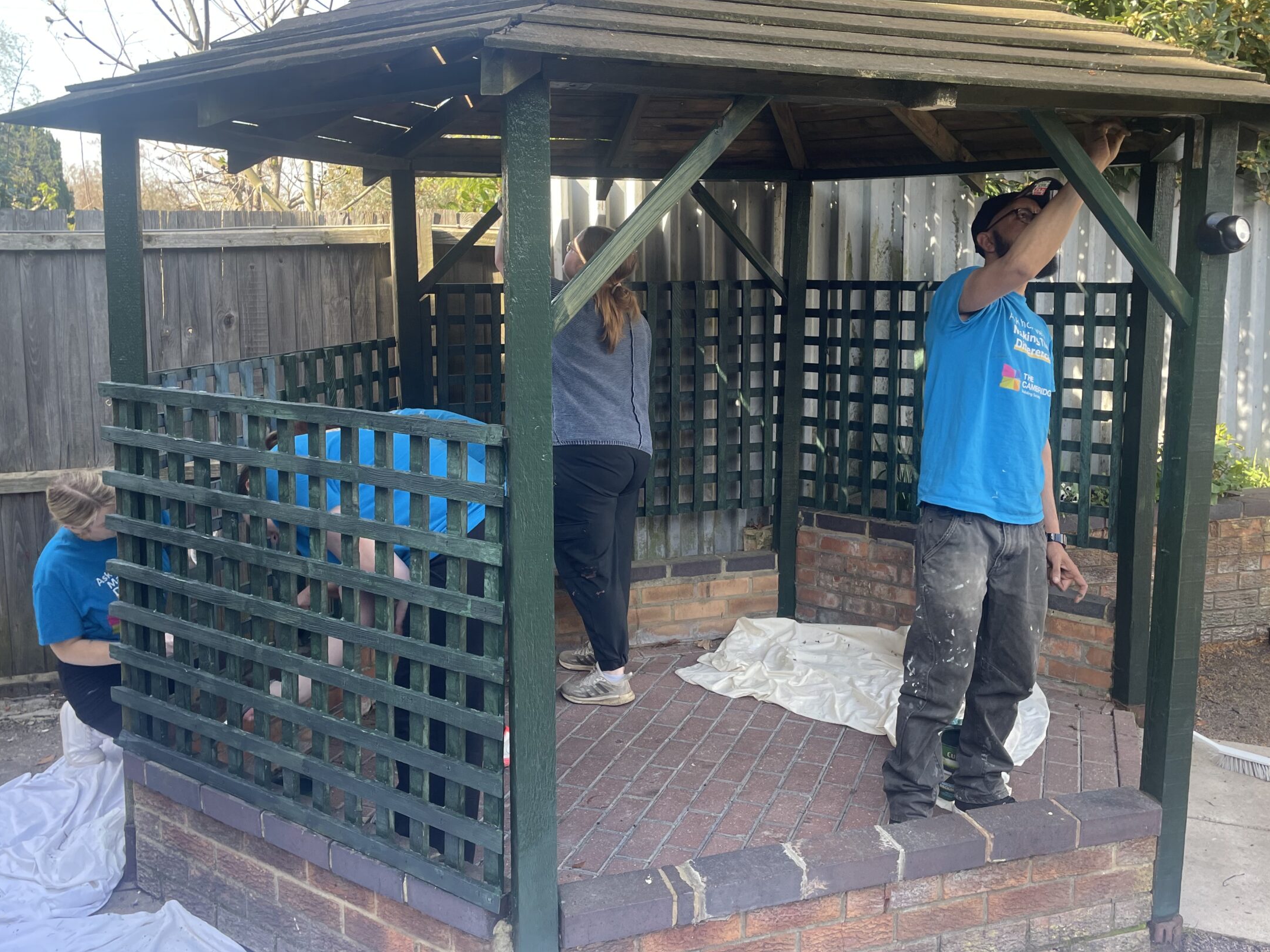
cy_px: 385
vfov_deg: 45.2
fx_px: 1137
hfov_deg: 58.4
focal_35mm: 31
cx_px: 642
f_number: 1.6
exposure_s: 1/183
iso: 32
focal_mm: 4.2
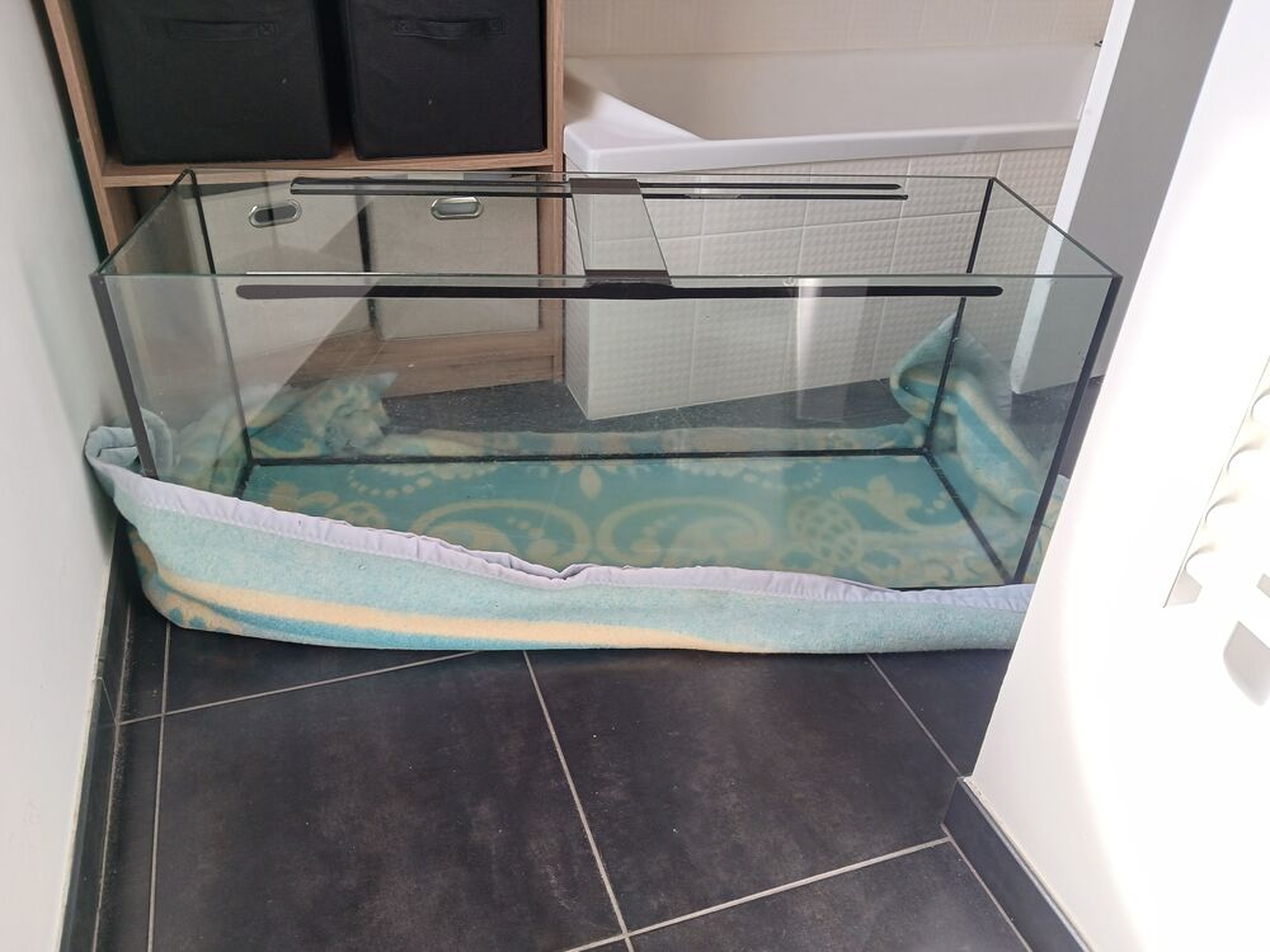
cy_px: 476
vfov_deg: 51.4
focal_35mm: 27
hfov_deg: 65.3
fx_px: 991
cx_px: 635
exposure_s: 1/50
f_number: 1.8
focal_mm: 4
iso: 100
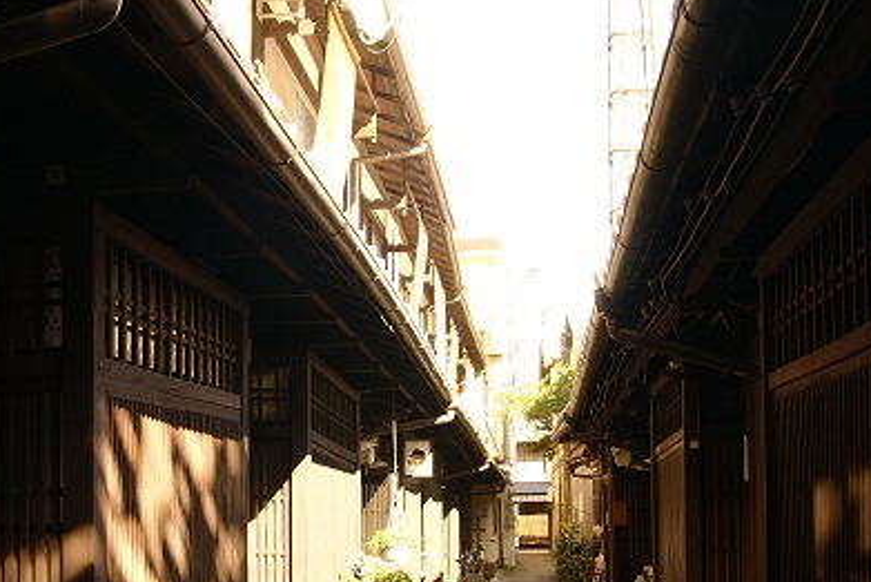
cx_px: 372
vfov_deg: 28.6
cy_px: 475
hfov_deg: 42.6
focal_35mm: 46
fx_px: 1113
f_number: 4.5
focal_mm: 18
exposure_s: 1/50
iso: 100
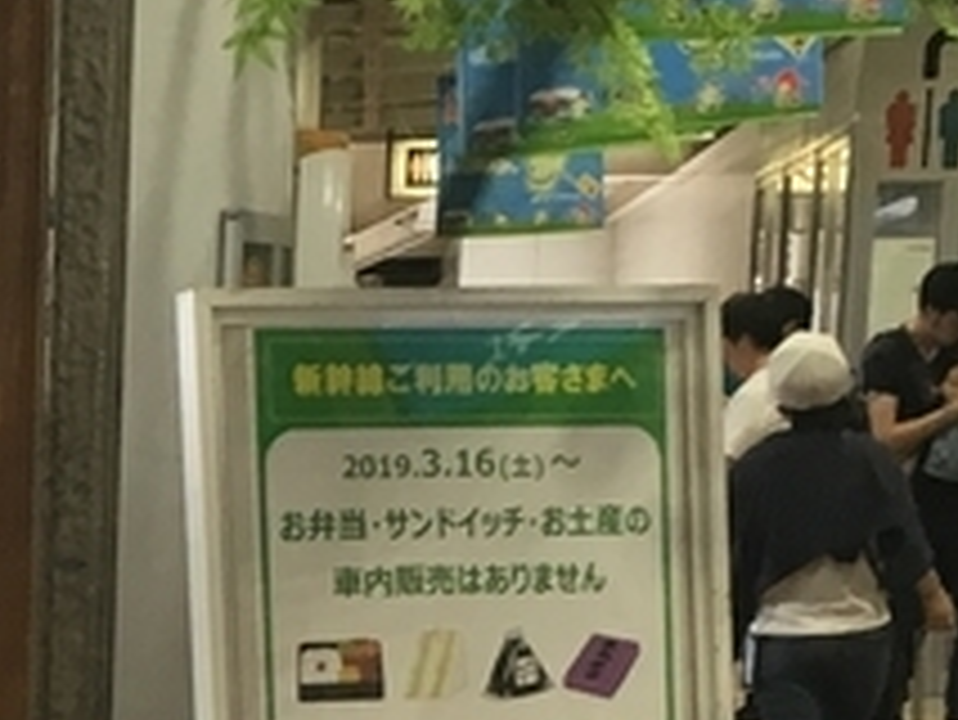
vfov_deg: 8.8
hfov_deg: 11.5
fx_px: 4514
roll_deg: -0.8
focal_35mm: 163
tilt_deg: -8.8
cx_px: -580
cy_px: 1220
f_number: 2.2
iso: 32
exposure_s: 1/30
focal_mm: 4.15
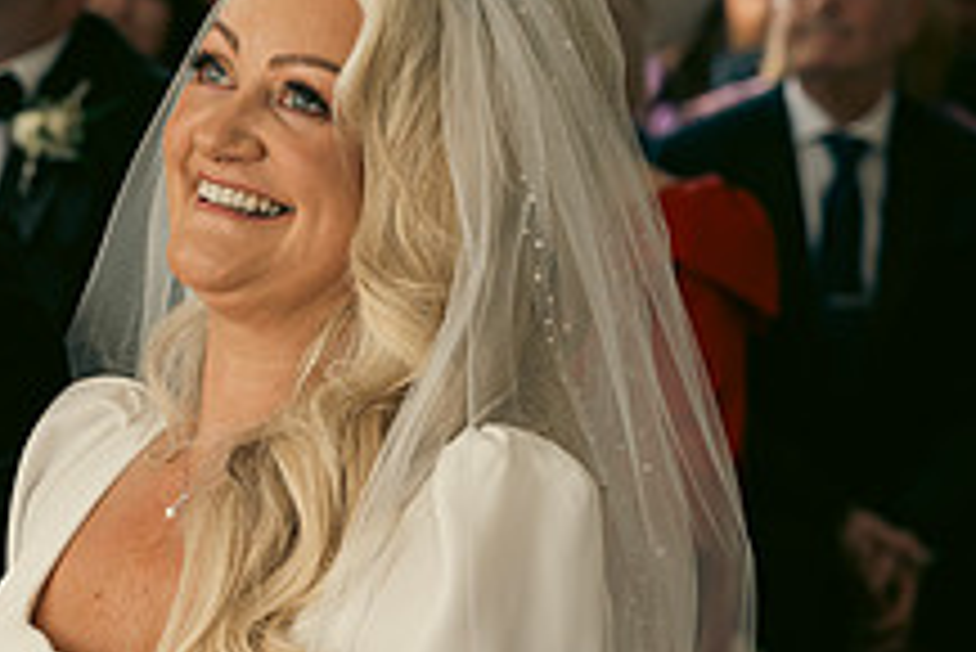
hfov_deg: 12.8
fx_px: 4286
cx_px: -9
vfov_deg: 8.7
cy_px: 528
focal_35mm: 158
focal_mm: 59
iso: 250
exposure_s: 1/160
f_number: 3.5
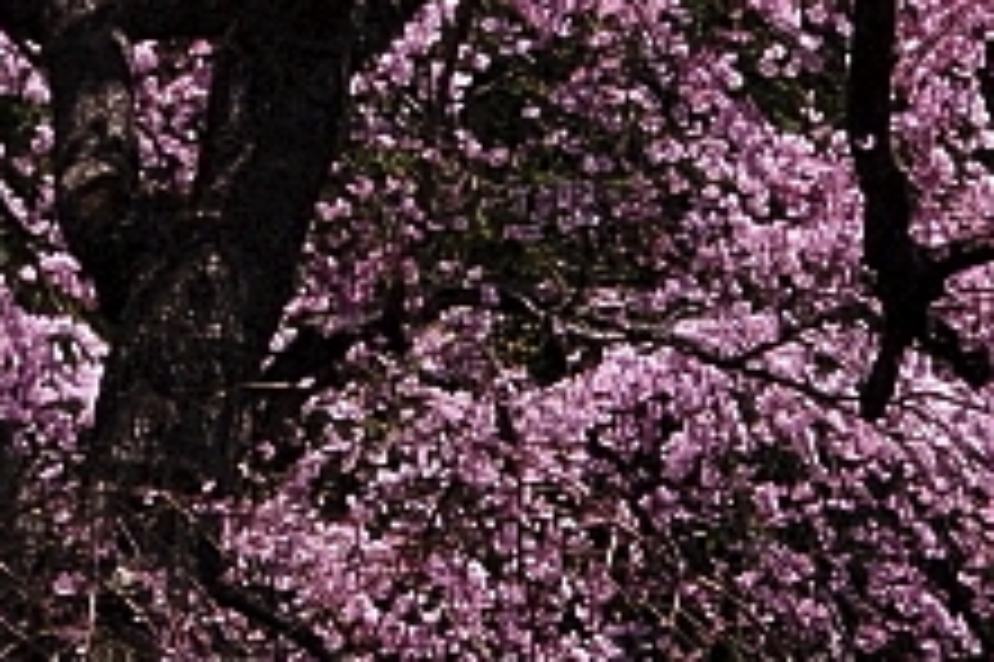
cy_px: -387
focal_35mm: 243
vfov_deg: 5.6
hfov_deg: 8.4
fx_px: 6704
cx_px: -184
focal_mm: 28
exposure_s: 1/180
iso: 320
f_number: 8
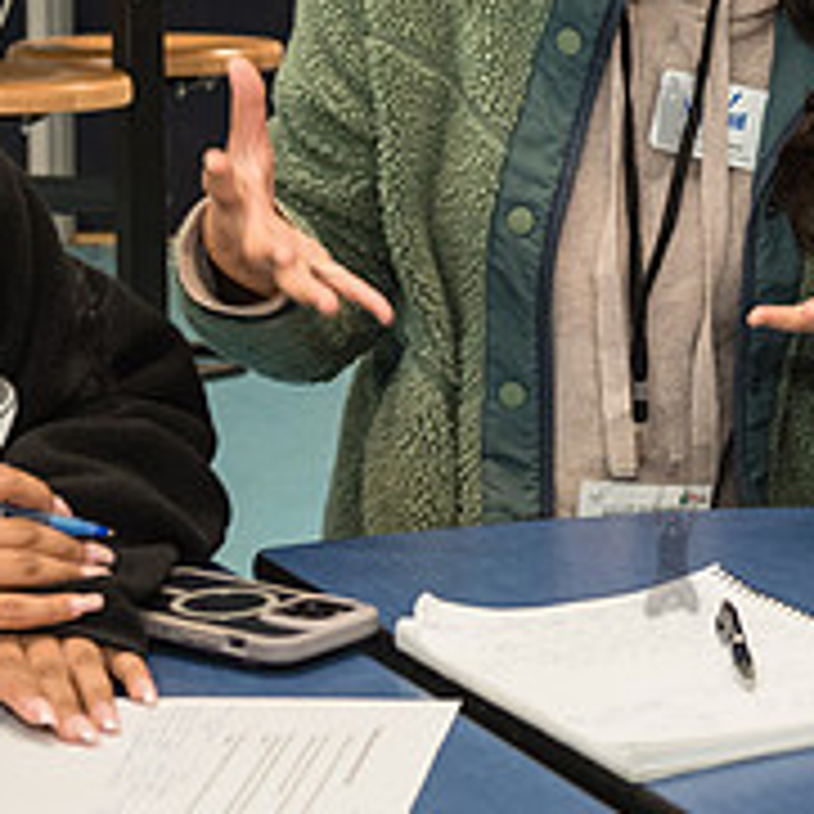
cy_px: 87
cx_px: 794
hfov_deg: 15.0
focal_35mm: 114
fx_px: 3033
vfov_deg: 15.1
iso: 1600
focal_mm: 36
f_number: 3.5
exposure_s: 1/125
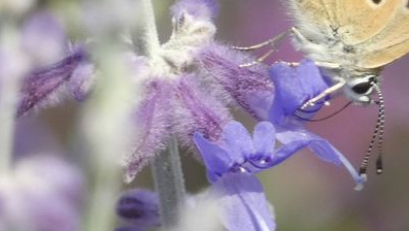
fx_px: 11168
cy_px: 19
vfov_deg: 1.2
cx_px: 297
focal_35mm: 1029
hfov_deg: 2.1
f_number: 5.6
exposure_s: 1/100
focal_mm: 78.8
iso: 80
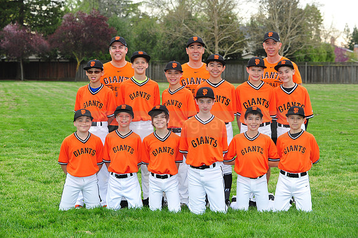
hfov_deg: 19.5
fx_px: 1044
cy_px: 119
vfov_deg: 13.0
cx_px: 179
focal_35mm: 105
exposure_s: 1/160
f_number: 8
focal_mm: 105
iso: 400
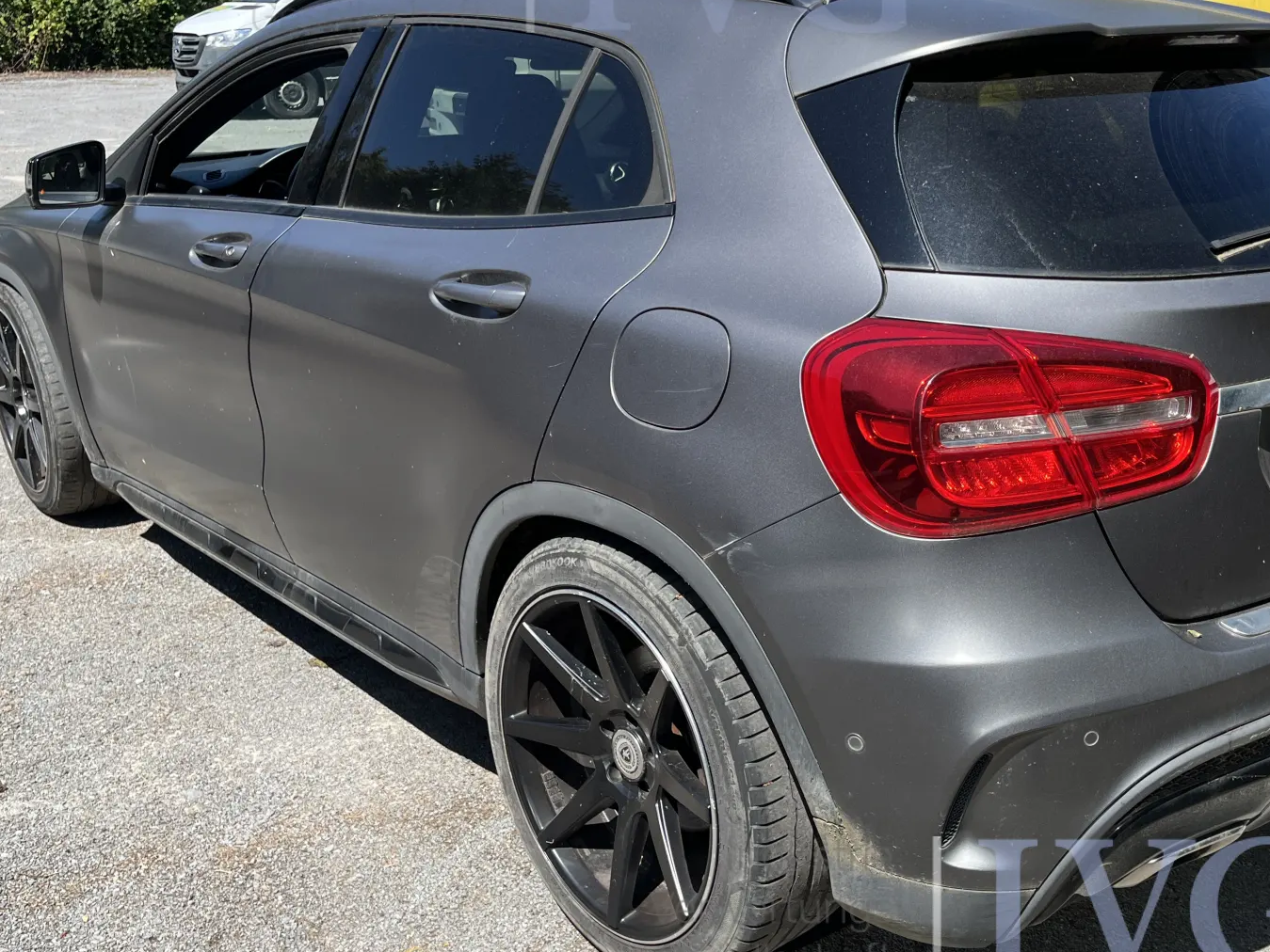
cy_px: 435
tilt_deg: -18.1
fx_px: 1358
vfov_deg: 38.6
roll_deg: -0.3
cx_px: 783
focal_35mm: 37
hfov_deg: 49.7
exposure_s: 1/2179
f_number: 1.6
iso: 50
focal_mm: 5.1
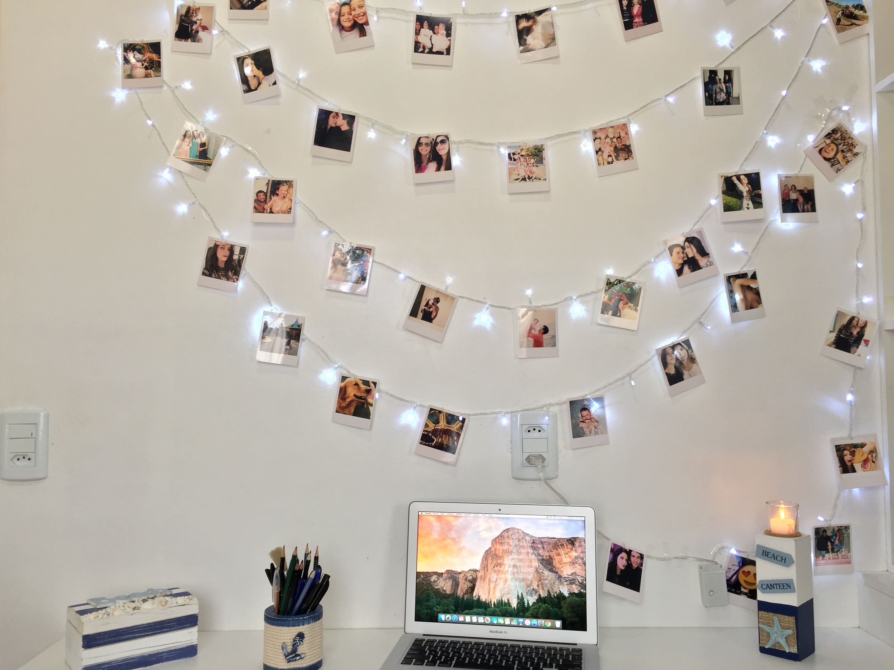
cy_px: 335
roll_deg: -2.1
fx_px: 749
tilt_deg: +3.3
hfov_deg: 61.7
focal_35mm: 29
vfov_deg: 48.2
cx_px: 447
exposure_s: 1/30
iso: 32
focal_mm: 4.15
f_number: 2.2
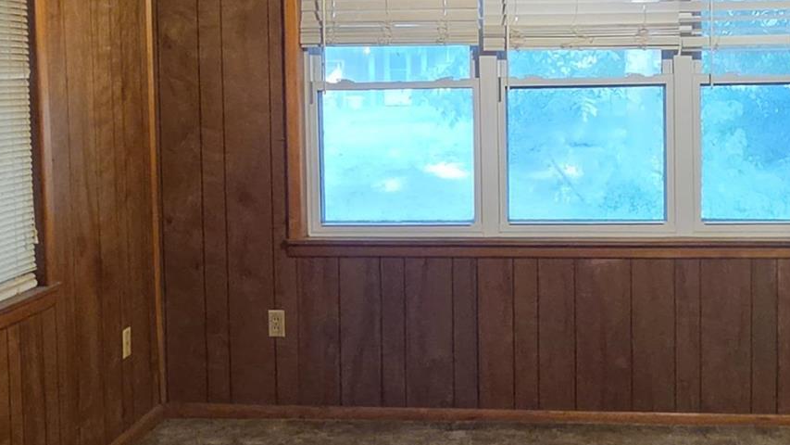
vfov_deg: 23.4
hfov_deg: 40.5
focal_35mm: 51
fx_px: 1068
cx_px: 459
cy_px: 133
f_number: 1.9
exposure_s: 1/60
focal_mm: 2.2
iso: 1000
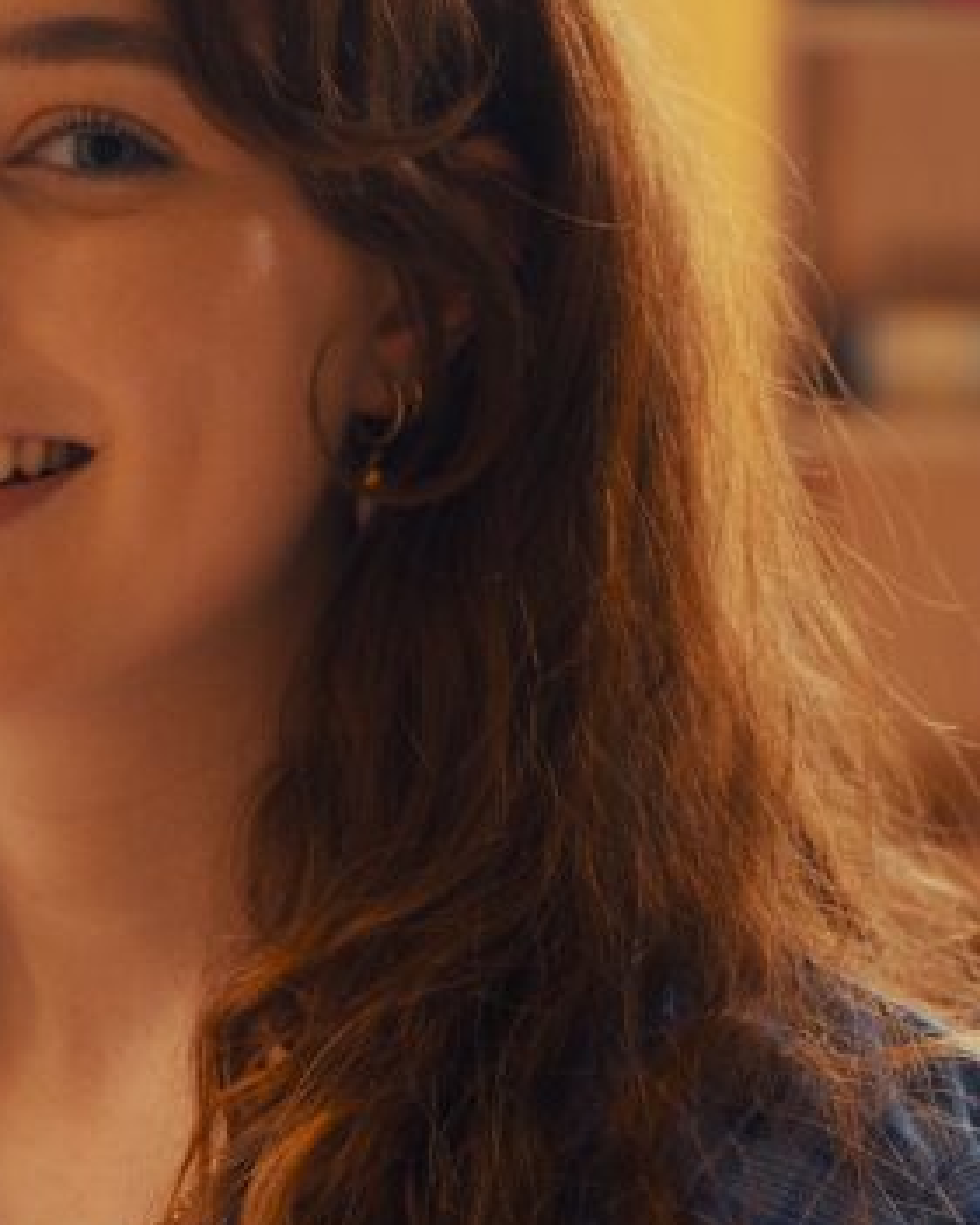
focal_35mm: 137
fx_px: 4965
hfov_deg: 11.2
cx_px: 0
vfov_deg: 14.0
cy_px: 935
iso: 1000
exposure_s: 1/200
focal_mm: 50
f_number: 4
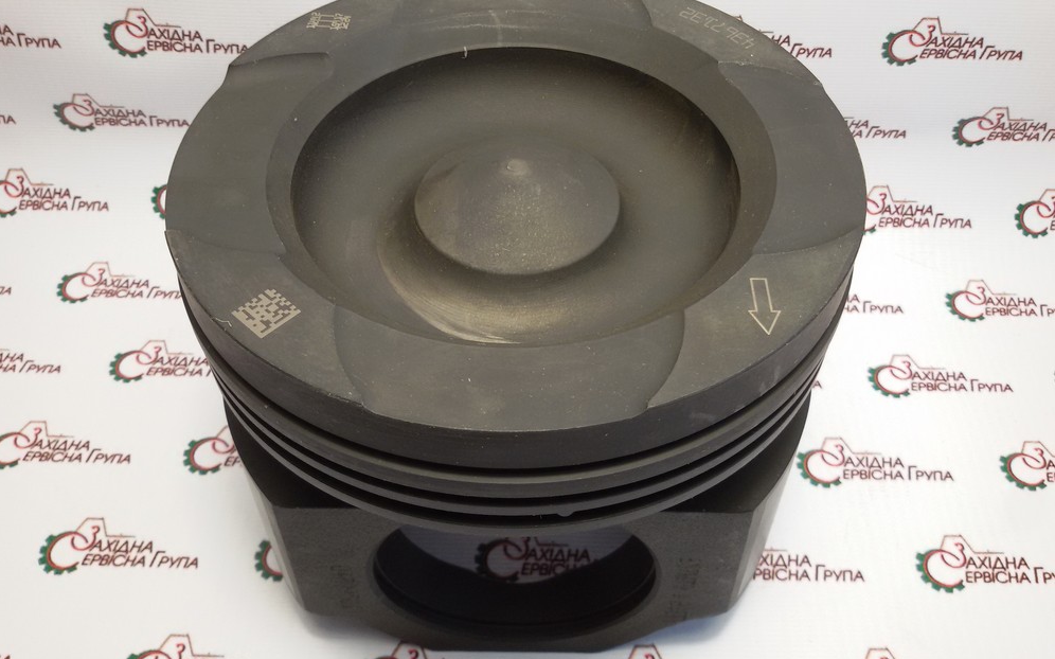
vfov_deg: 38.3
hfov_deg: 58.2
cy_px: 296
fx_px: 949
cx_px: 526
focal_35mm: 33
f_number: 2.4
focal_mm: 2.93
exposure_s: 1/33
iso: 50
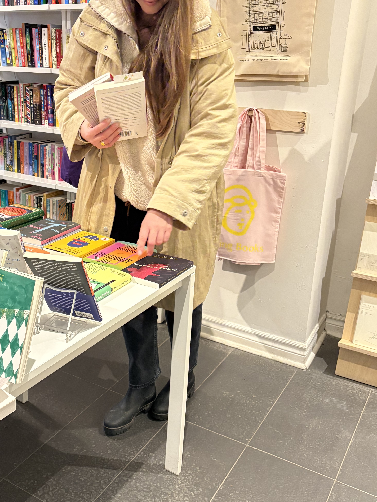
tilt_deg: -18.3
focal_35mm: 38
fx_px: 552
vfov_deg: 48.9
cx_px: 124
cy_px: 230
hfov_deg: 37.3
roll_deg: -0.3
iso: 400
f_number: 1.6
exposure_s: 1/60
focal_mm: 5.96
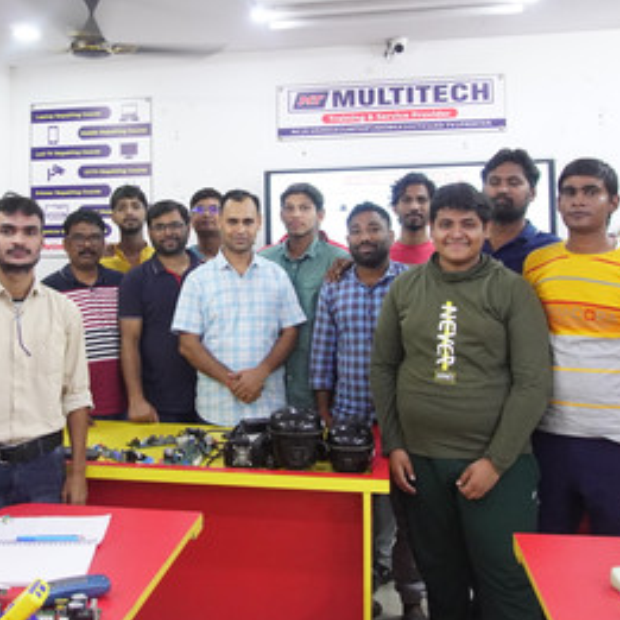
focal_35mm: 39
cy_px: 241
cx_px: 223
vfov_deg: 42.6
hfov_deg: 42.4
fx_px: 790
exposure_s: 1/50
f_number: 5.6
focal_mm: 16
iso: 2500
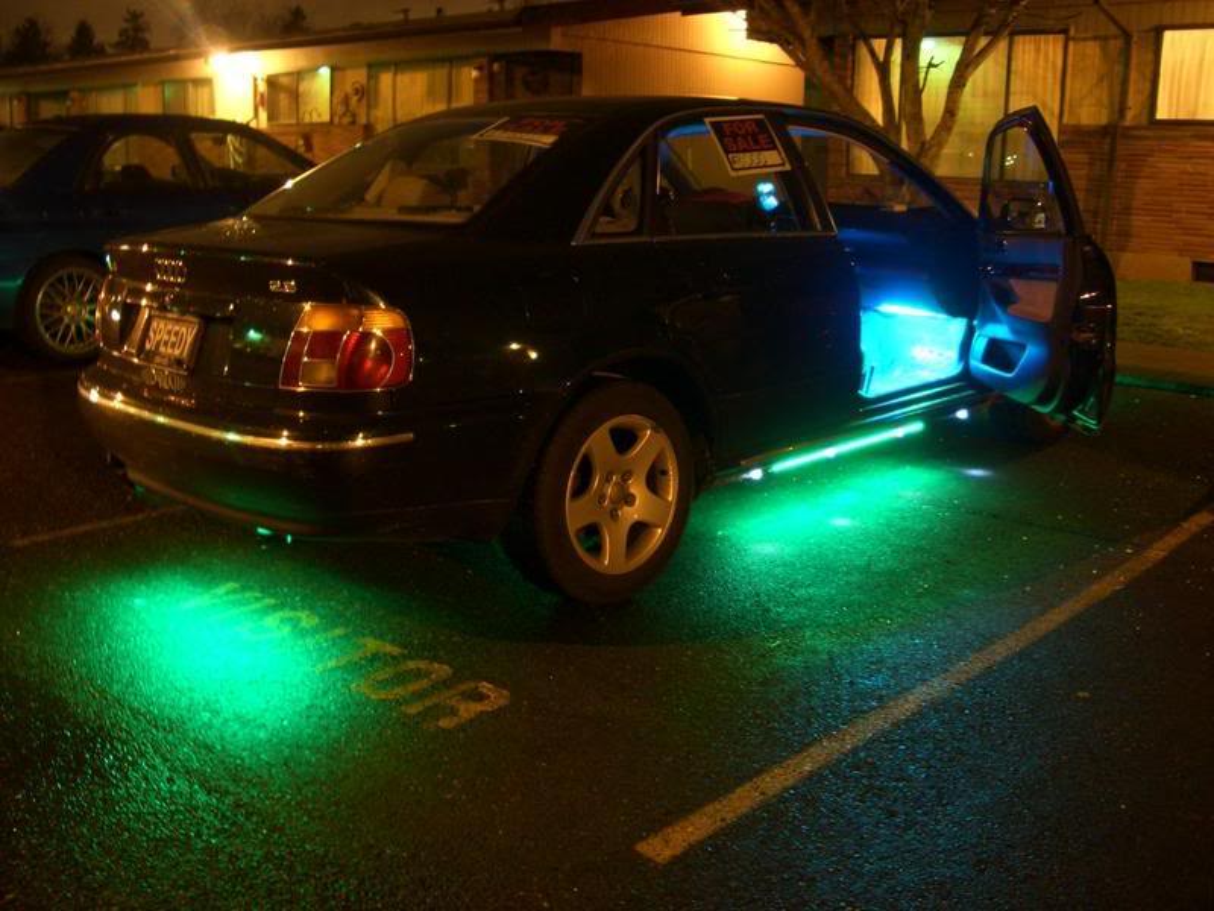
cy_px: 456
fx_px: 1227
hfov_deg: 52.6
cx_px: 607
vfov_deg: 40.7
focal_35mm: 35
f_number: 2.6
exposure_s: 4
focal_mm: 5.8
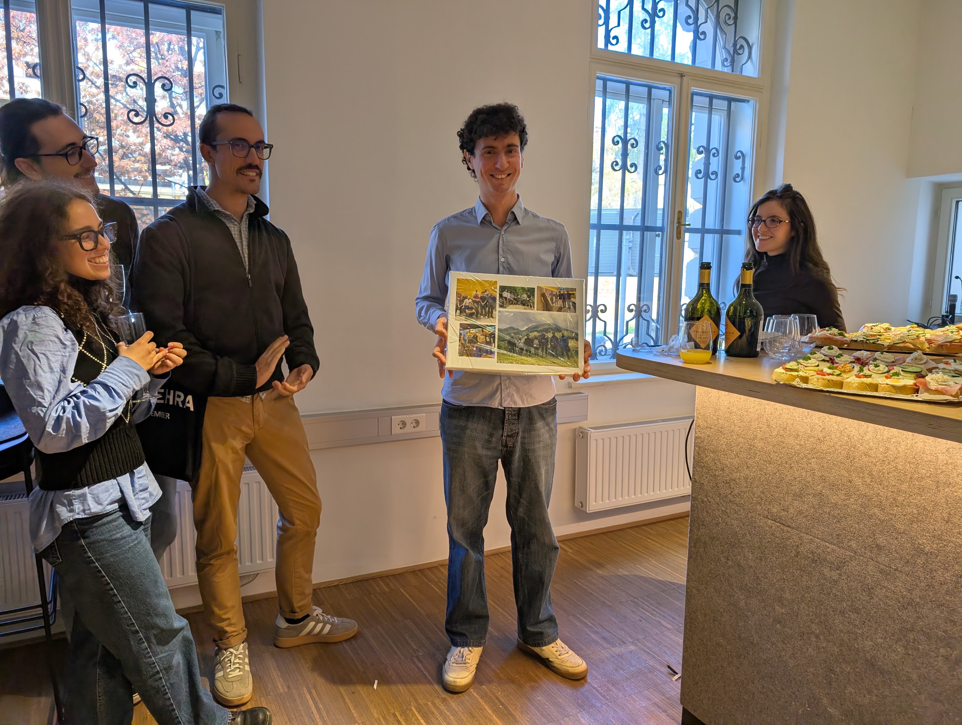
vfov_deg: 56.9
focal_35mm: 24
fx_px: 668
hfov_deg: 71.5
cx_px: 481
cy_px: 362
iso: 64
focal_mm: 6.9
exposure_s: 1/116
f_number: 1.68
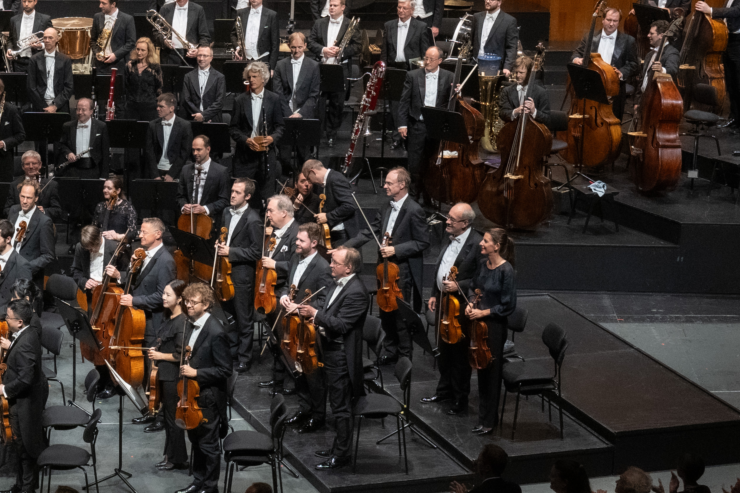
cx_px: -81
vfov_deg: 11.9
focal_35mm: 115
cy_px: 391
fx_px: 2364
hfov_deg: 17.2
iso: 2500
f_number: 4.5
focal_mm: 35
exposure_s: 1/160
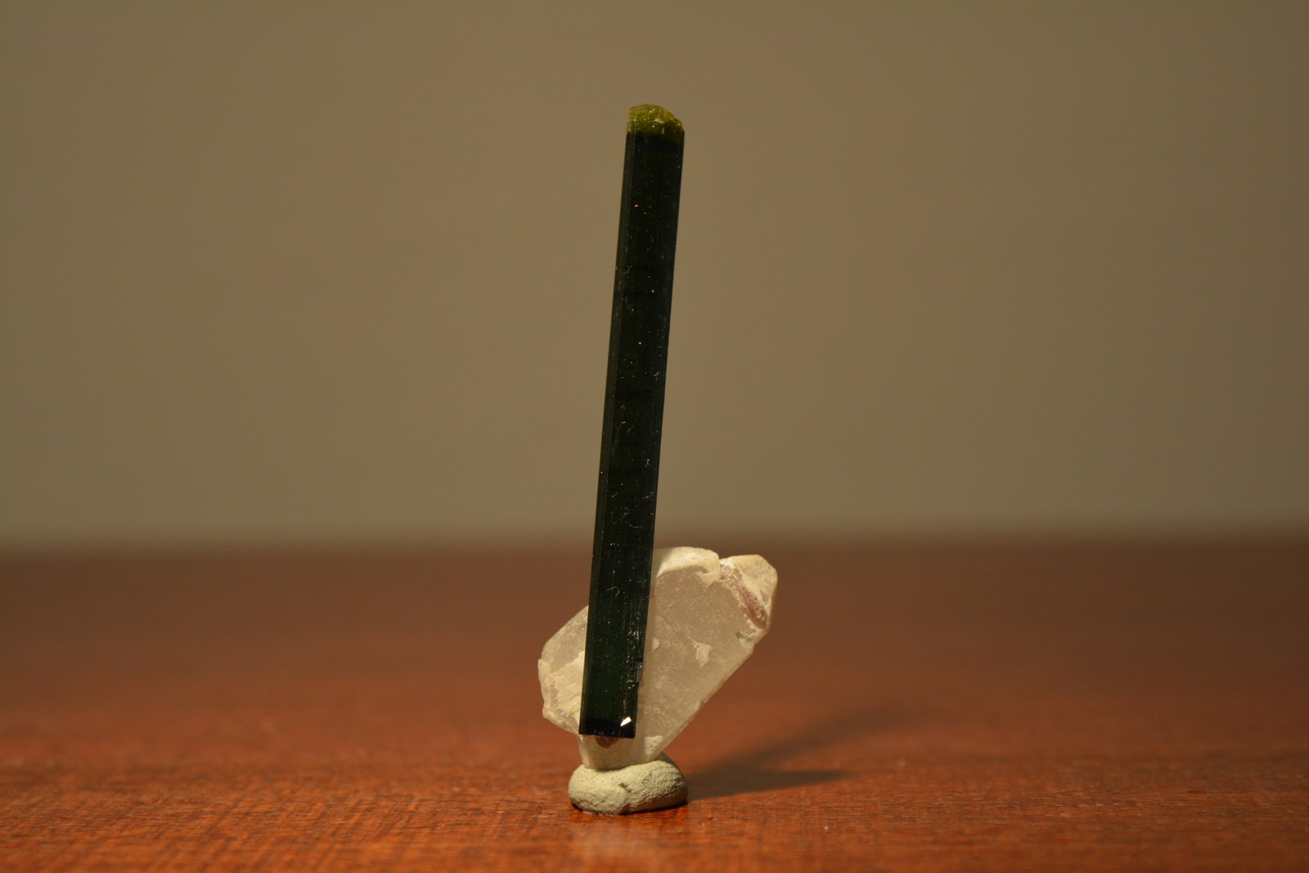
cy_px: 436
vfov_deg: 16.6
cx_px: 654
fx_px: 3000
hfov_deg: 24.6
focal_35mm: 82
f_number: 5.6
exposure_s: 1/60
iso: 500
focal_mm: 55
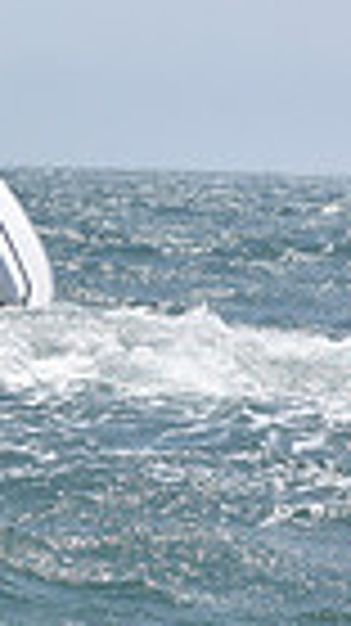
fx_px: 5072
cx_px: -940
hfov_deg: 3.8
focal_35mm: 306
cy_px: -164
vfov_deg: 7.0
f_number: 10
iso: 320
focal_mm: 70
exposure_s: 1/1000
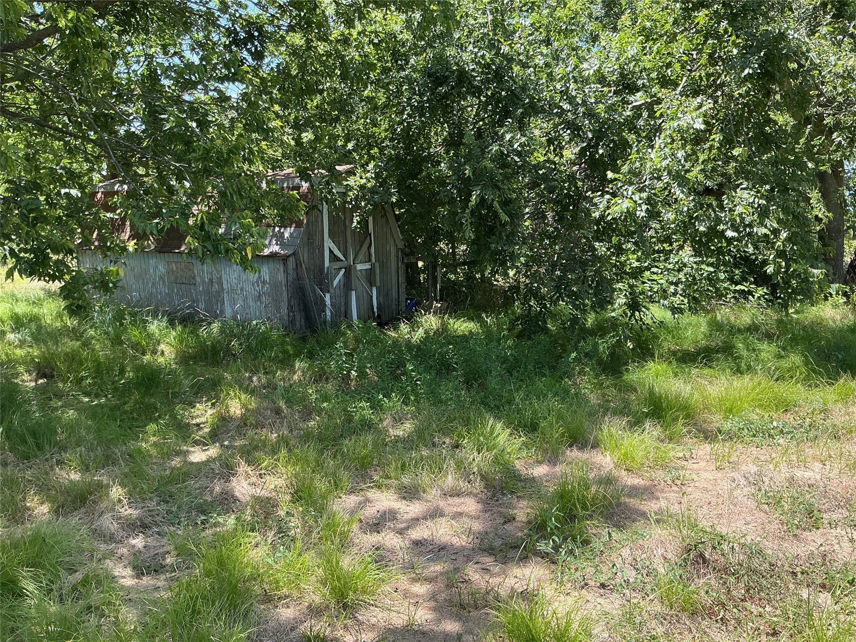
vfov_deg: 48.2
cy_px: 321
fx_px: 717
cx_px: 428
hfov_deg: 61.7
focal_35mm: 29
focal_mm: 3
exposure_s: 1/360
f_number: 1.8
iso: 25
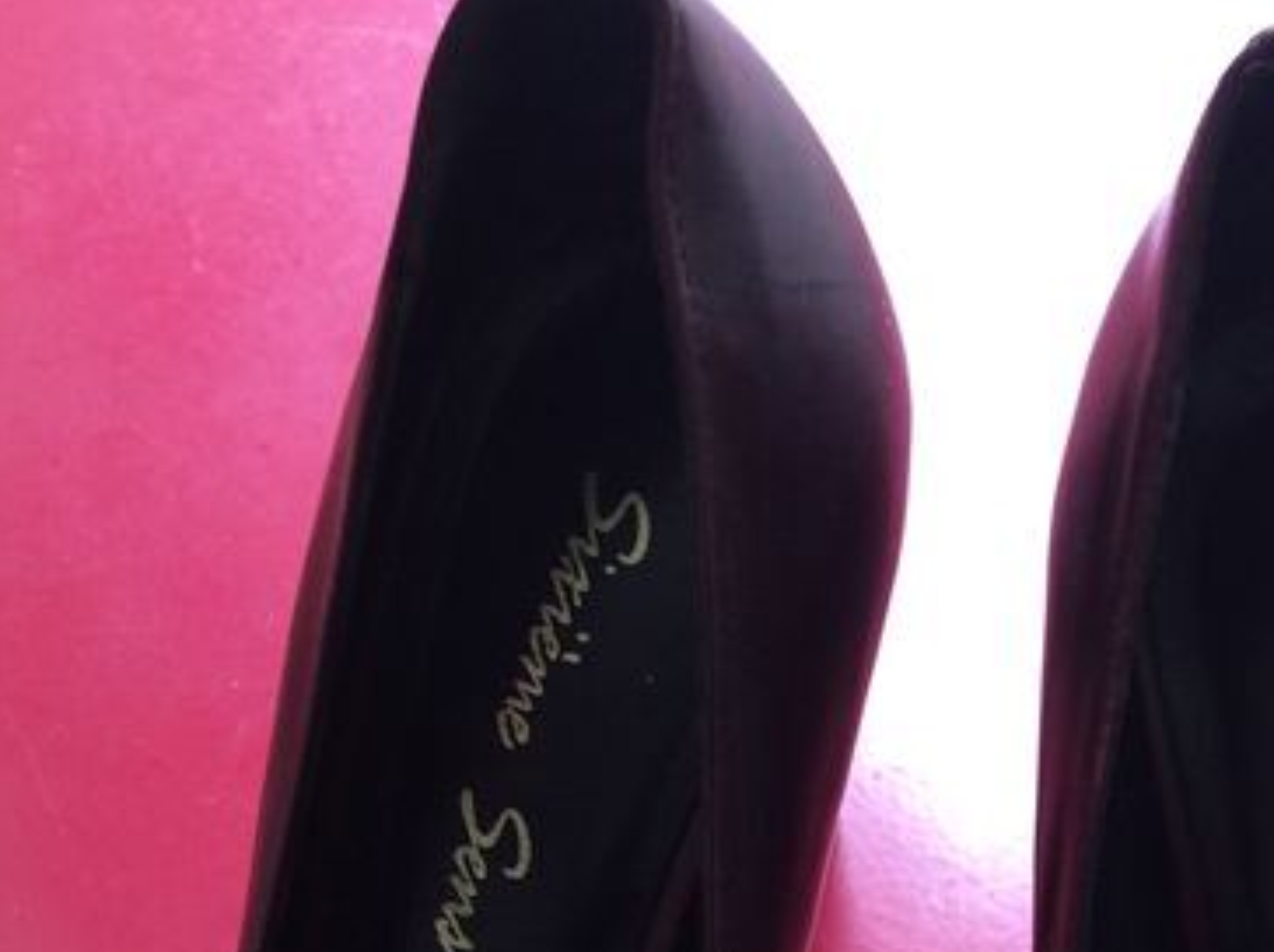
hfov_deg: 21.7
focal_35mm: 88
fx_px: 3234
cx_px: 1176
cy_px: 1248
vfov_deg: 15.9
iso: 40
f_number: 2.4
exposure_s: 1/25
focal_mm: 3.3
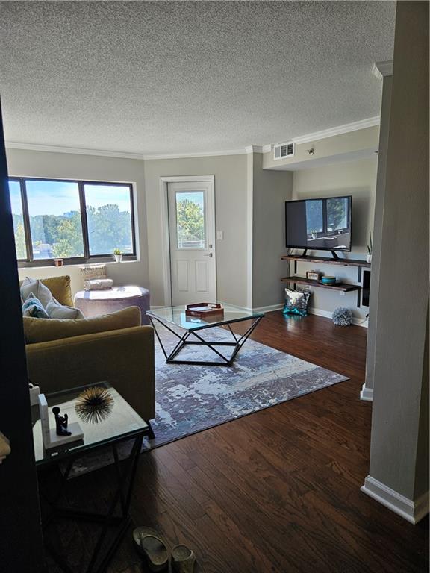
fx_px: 381
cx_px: 215
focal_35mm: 23
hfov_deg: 58.9
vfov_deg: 73.9
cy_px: 286
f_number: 1.8
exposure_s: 1/180
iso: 40
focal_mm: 5.4
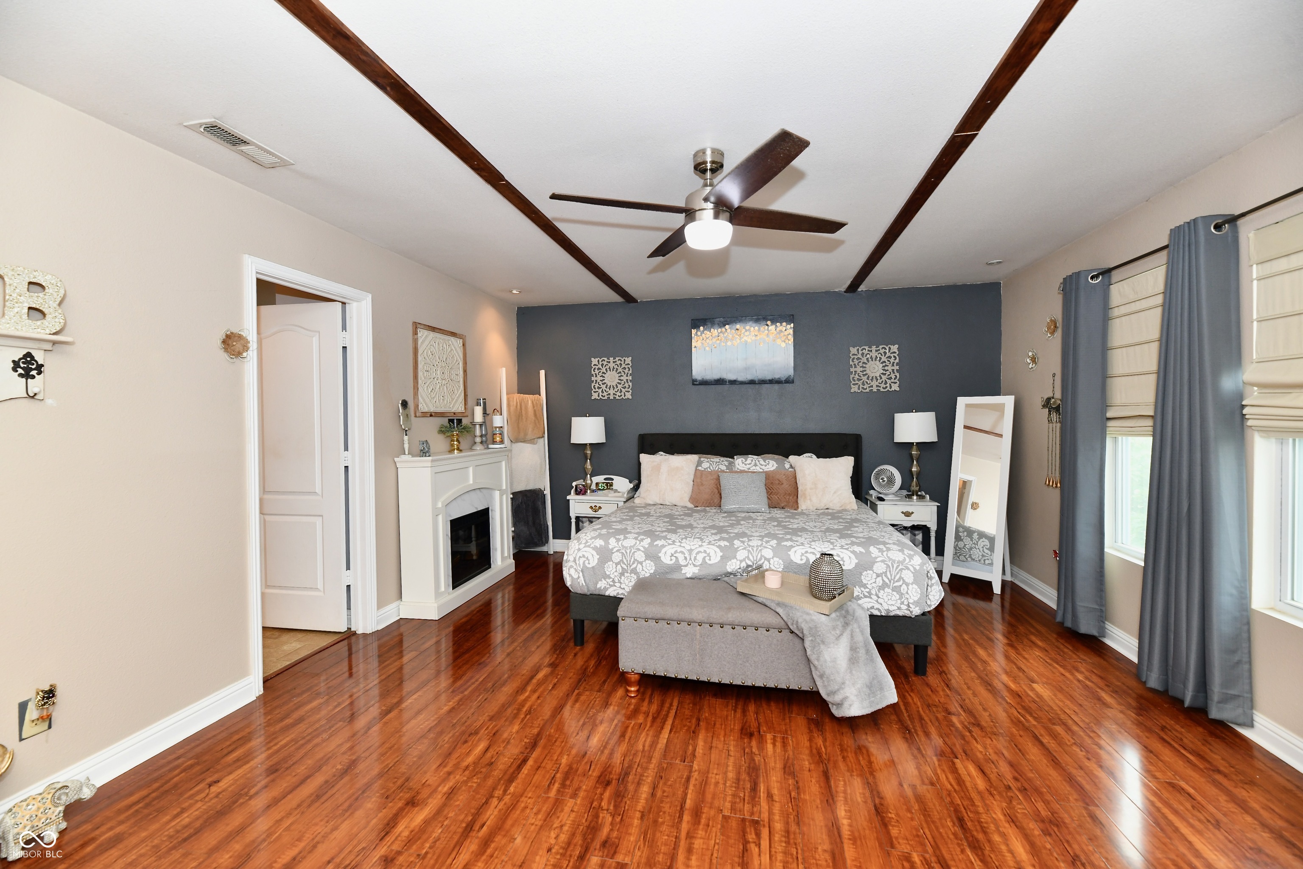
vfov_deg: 81.2
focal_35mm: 14
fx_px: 507
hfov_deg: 104.3
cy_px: 434
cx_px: 652
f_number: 6.3
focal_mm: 14
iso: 640
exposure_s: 1/60
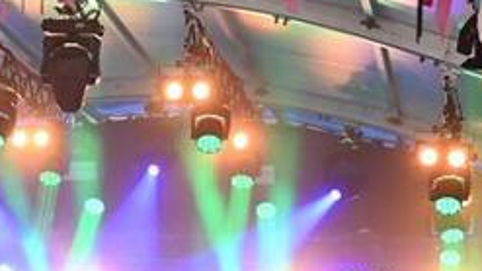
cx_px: -21
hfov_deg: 10.6
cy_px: 469
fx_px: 2582
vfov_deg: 5.9
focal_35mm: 202
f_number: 2.8
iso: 500
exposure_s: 1/125
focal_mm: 48
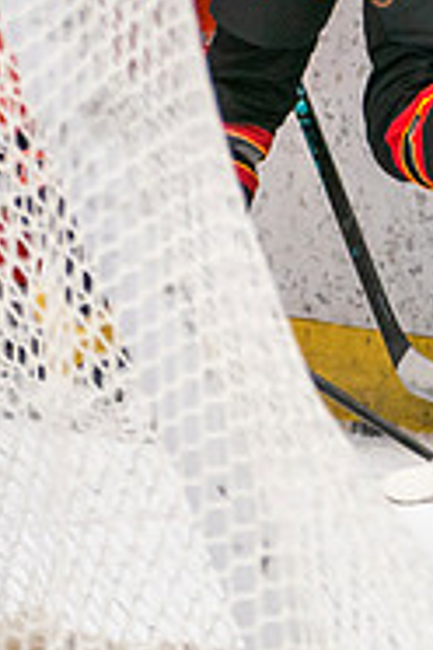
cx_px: 152
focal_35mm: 766
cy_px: 9
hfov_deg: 1.8
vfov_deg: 2.7
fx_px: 13819
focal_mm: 145
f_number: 2.8
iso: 1000
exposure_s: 1/640
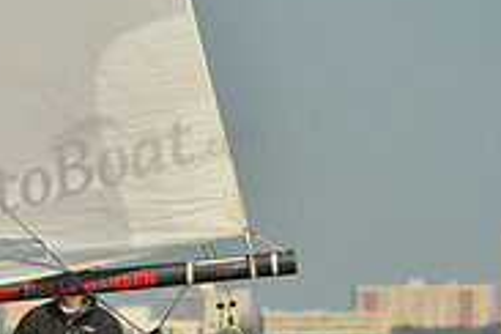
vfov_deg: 1.3
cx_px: -260
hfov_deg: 2.0
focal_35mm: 1044
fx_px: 14528
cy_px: 355
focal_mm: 330
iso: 200
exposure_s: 1/1000
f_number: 9
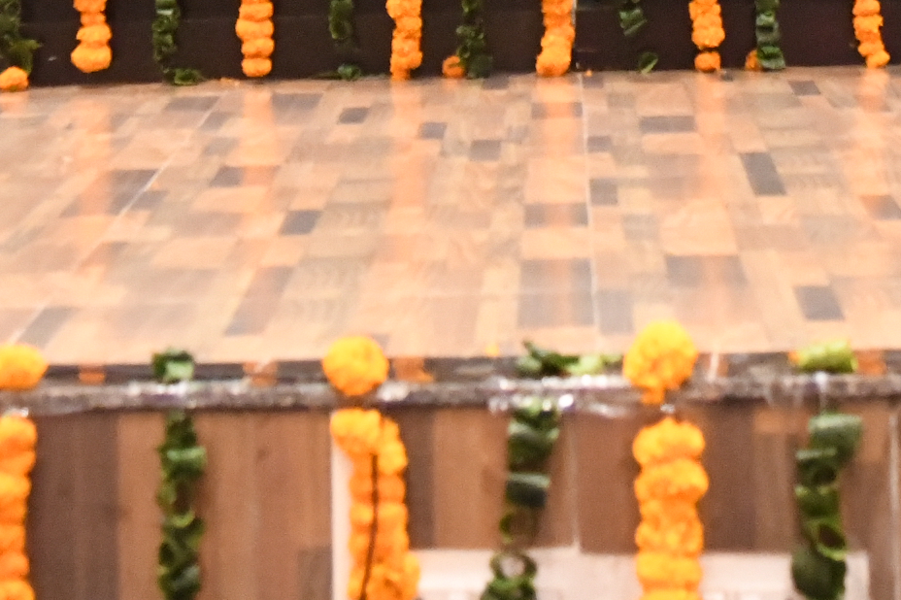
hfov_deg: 11.5
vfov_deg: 7.4
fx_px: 4453
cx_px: 561
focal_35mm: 178
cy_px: -630
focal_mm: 40
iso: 10000
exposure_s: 1/125
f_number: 4
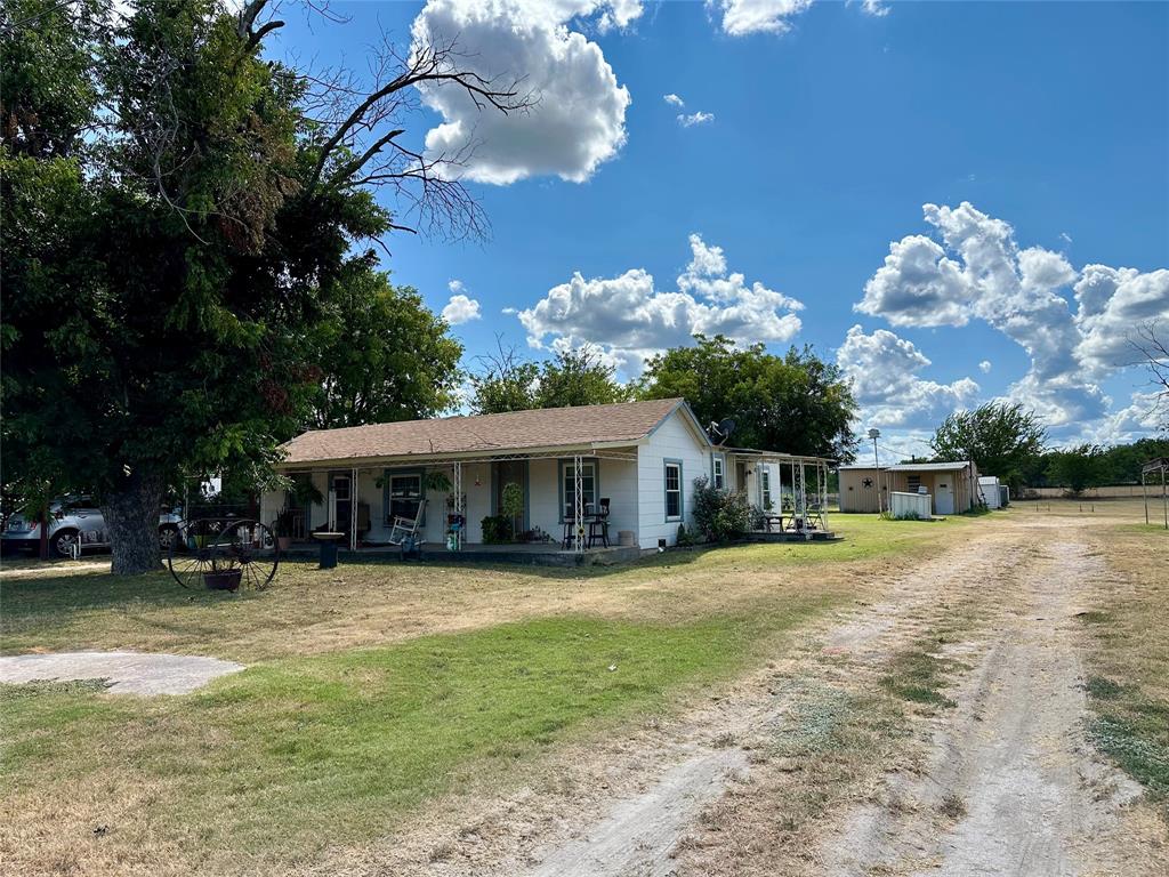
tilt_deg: +4.8
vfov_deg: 56.8
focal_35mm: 24
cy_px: 438
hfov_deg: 71.6
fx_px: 810
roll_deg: +0.6
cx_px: 584
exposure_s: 1/4762
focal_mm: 6.86
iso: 80
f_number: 1.78
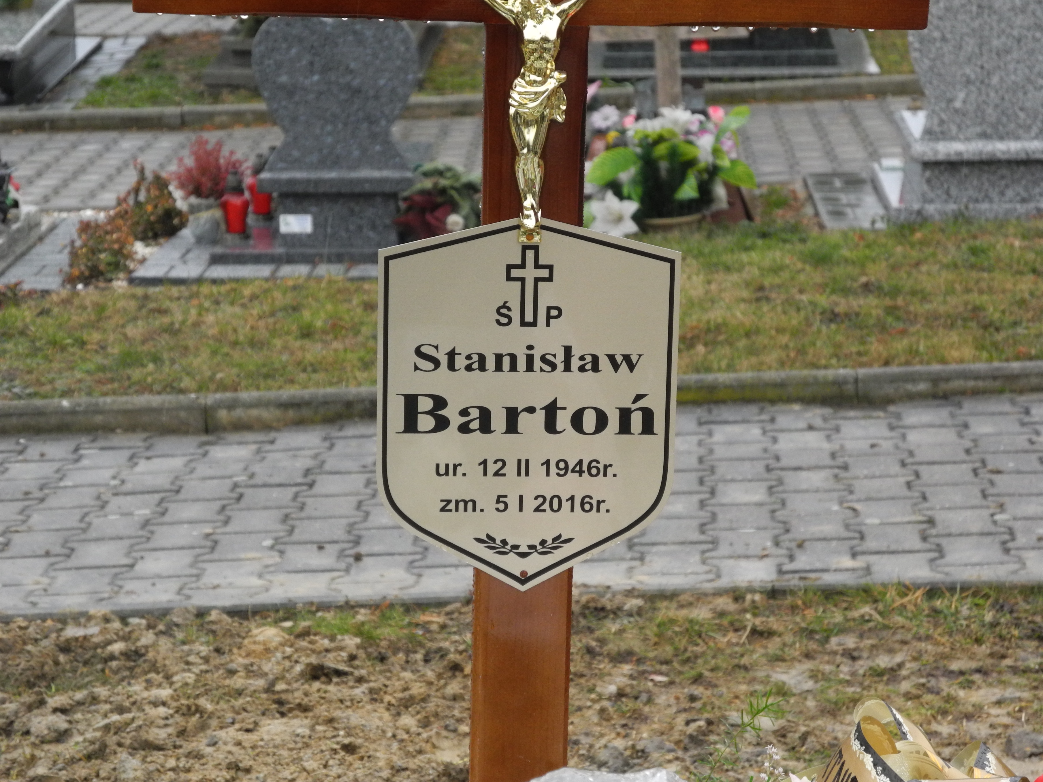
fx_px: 3615
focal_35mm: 120
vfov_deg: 12.3
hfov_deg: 16.4
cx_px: 524
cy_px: 389
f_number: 4.5
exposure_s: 1/160
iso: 400
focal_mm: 25.4
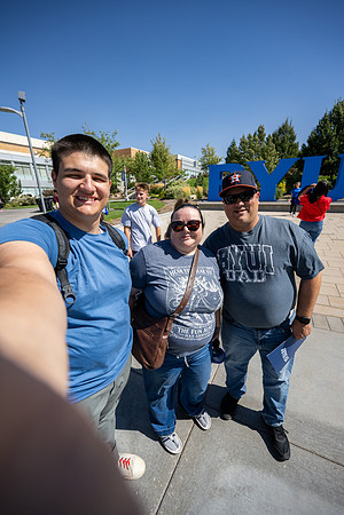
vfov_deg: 104.3
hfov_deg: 81.2
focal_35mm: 14
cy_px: 258
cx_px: 172
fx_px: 201
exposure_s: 1/1600
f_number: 4
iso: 125
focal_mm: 14
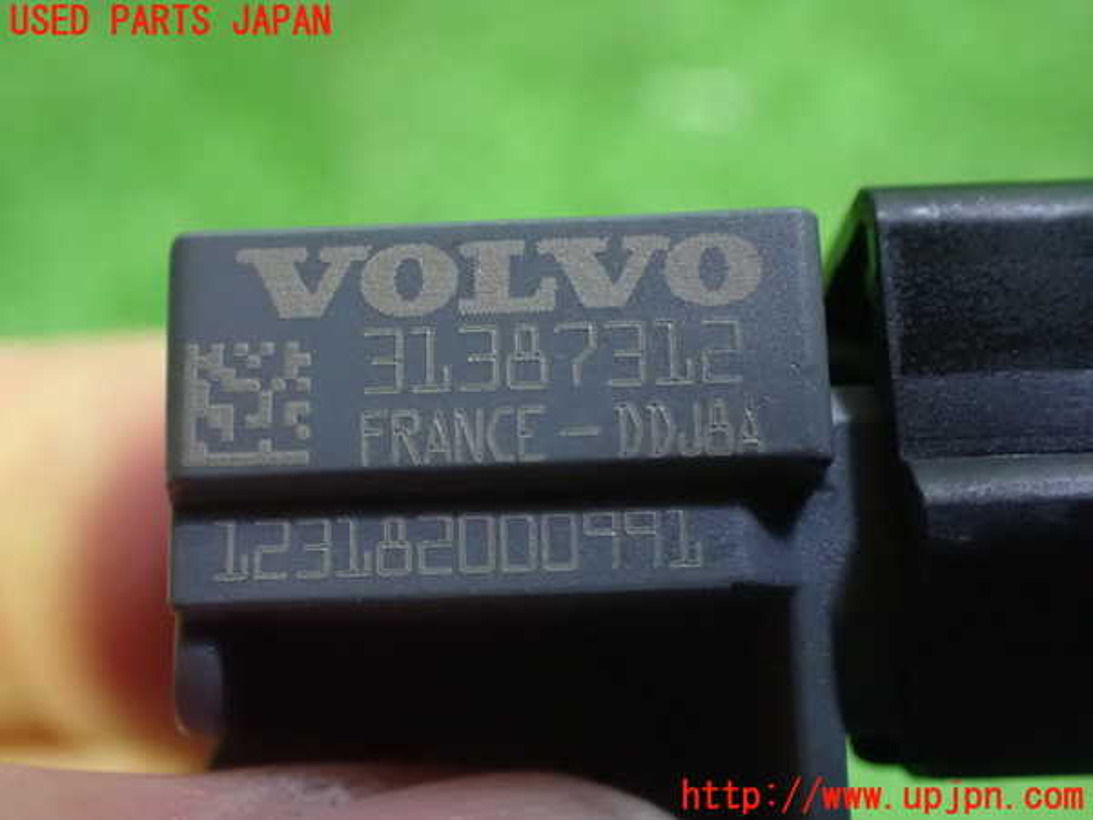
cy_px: 410
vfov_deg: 32.9
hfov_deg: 42.9
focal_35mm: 44
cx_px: 546
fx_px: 1389
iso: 1600
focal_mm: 7.84
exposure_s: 1/25
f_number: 2.9
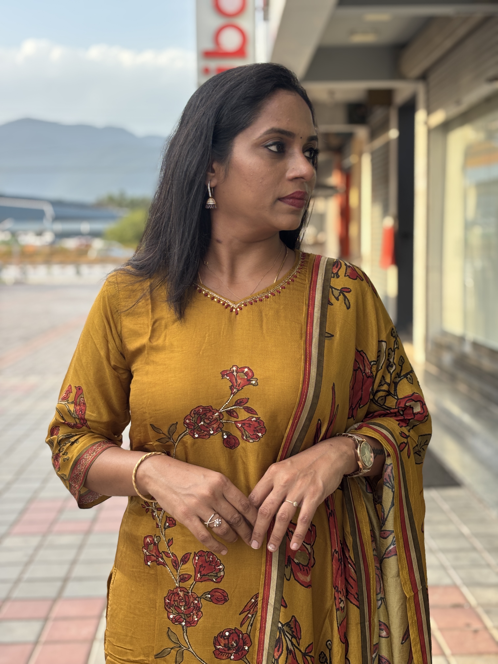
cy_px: 332
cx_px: 249
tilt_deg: -5.8
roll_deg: +0.7
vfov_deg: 36.8
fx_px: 997
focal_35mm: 52
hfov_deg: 28.0
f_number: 1.6
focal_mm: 5.96
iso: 32
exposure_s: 1/268
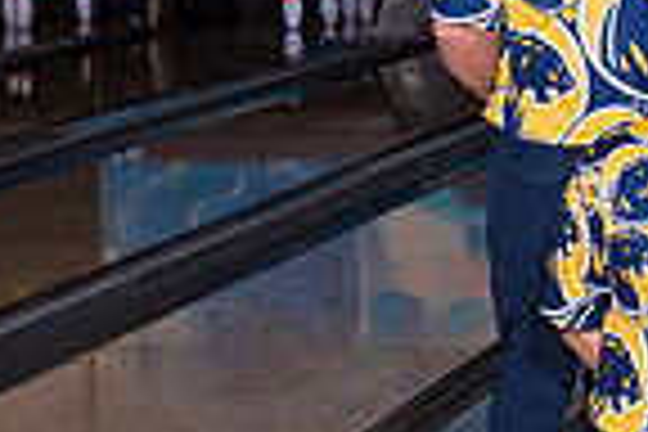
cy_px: 181
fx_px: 4482
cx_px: 1296
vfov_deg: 5.5
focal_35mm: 249
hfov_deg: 7.9
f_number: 7.1
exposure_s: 1/250
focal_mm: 50
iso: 400
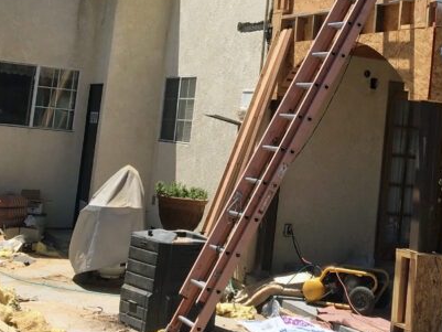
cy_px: 39
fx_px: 945
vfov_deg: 19.6
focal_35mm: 74
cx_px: 295
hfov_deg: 26.2
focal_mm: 4.15
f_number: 2.2
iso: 25
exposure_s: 1/1538
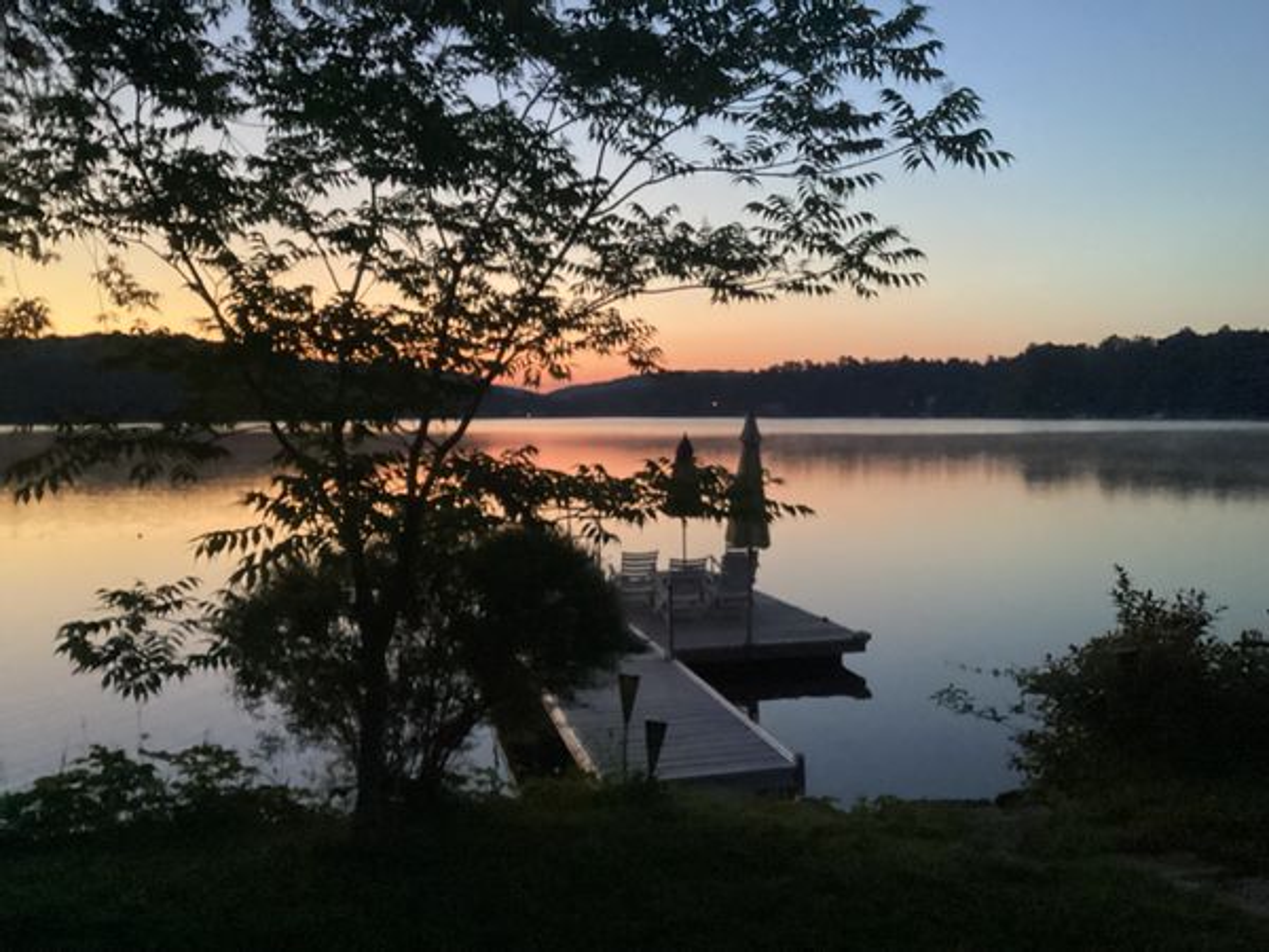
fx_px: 1136
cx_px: 634
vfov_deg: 45.4
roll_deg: +0.5
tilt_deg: -2.6
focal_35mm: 31
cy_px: 476
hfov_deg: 58.4
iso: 640
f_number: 2.4
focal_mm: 3.3
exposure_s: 1/24
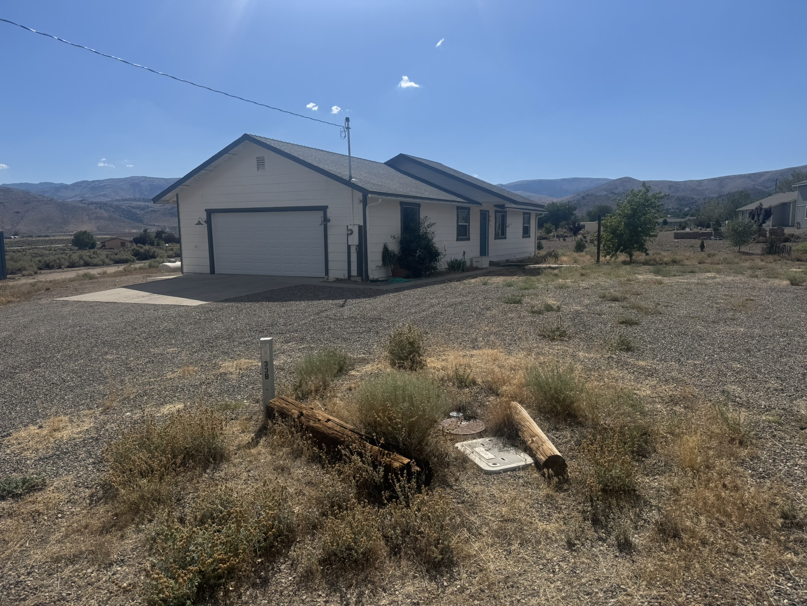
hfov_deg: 71.6
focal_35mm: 24
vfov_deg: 56.8
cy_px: 303
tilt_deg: -7.1
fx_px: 560
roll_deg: +0.9
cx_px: 404
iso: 80
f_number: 1.78
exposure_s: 1/7937
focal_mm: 6.76
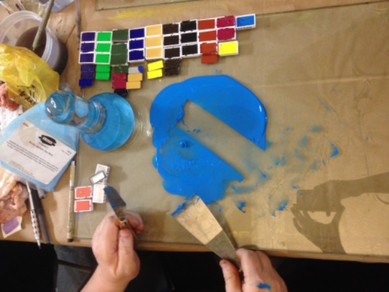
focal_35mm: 35
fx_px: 393
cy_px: 146
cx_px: 194
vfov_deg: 40.7
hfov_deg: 52.6
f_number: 2.4
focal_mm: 4.28
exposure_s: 1/20
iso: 250
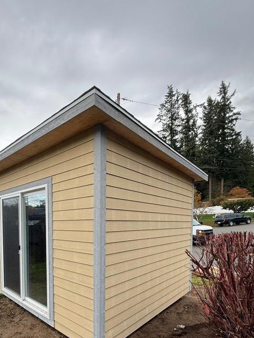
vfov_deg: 78.1
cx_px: 85
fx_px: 196
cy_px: 234
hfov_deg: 64.3
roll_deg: +0.6
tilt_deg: -3.4
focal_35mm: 20
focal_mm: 2.22
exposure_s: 1/99
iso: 80
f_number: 2.2
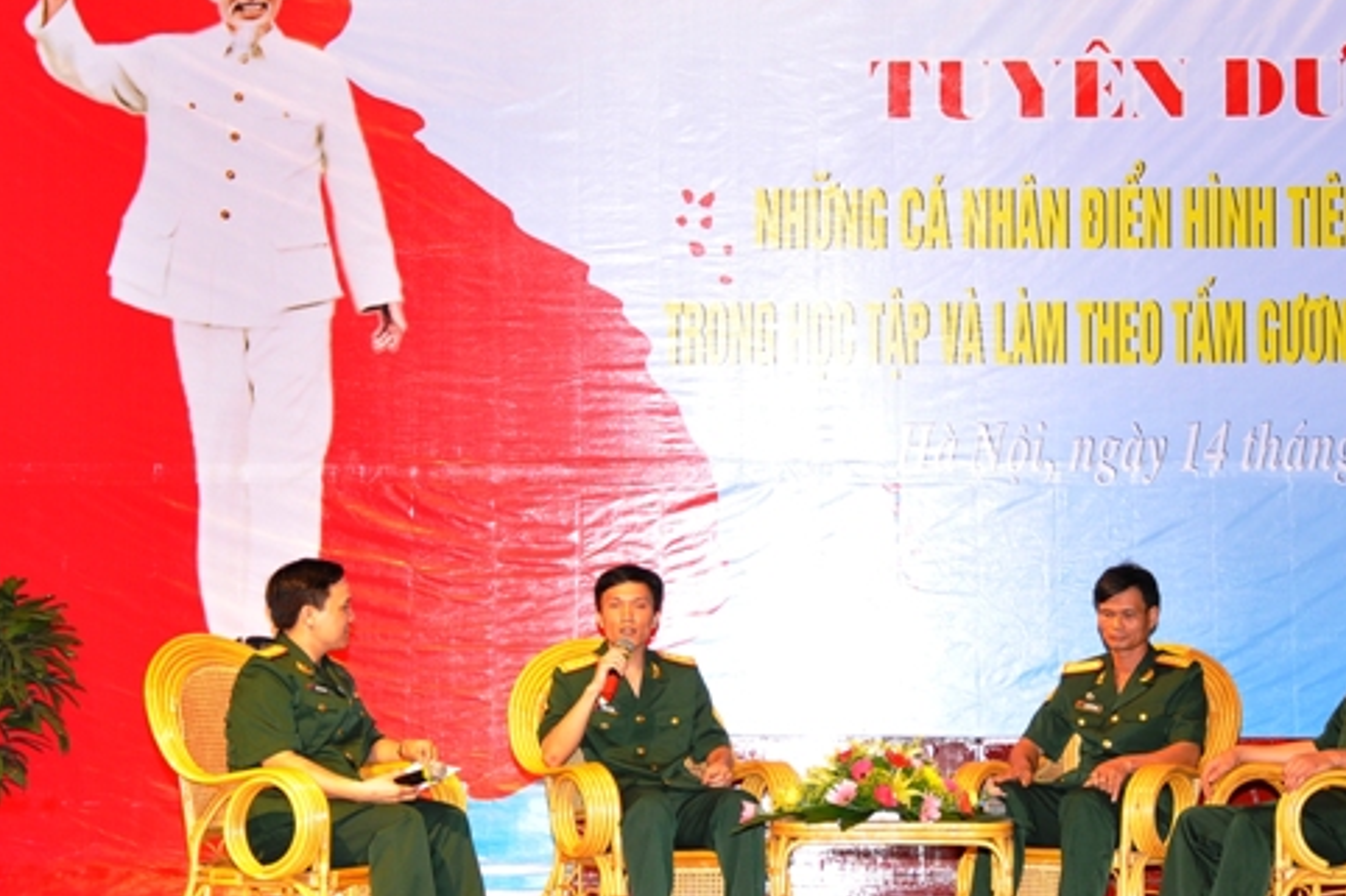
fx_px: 3056
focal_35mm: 82
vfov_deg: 16.7
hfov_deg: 24.7
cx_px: 889
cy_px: 433
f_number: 4.5
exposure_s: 1/125
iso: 640
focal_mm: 35
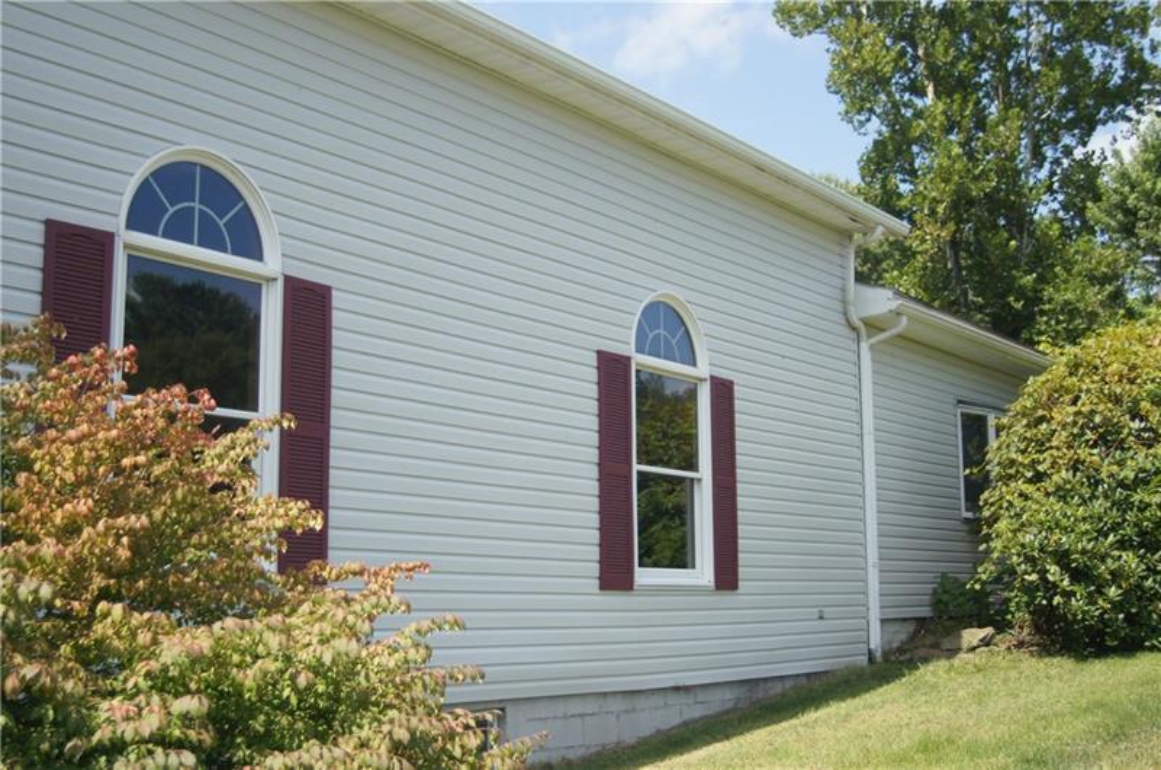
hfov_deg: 46.5
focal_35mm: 42
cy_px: 385
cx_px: 580
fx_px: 1353
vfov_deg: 31.8
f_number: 3.5
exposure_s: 1/2000
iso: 250
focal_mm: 28
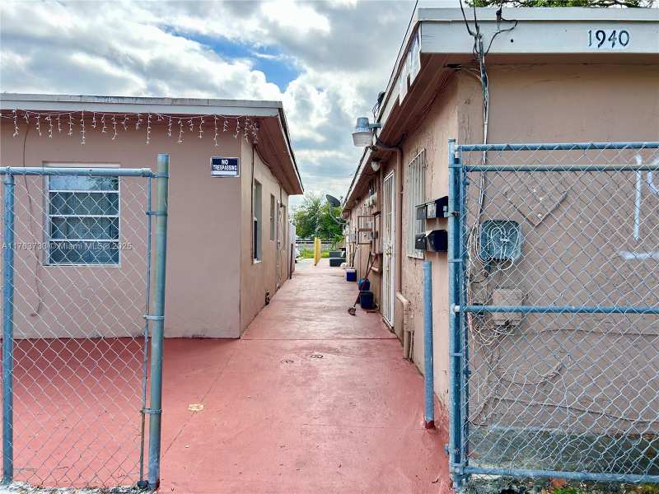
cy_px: 247
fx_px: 495
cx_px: 330
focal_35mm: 26
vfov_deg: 53.1
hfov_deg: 67.3
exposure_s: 1/1395
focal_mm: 5.7
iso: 50
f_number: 1.5
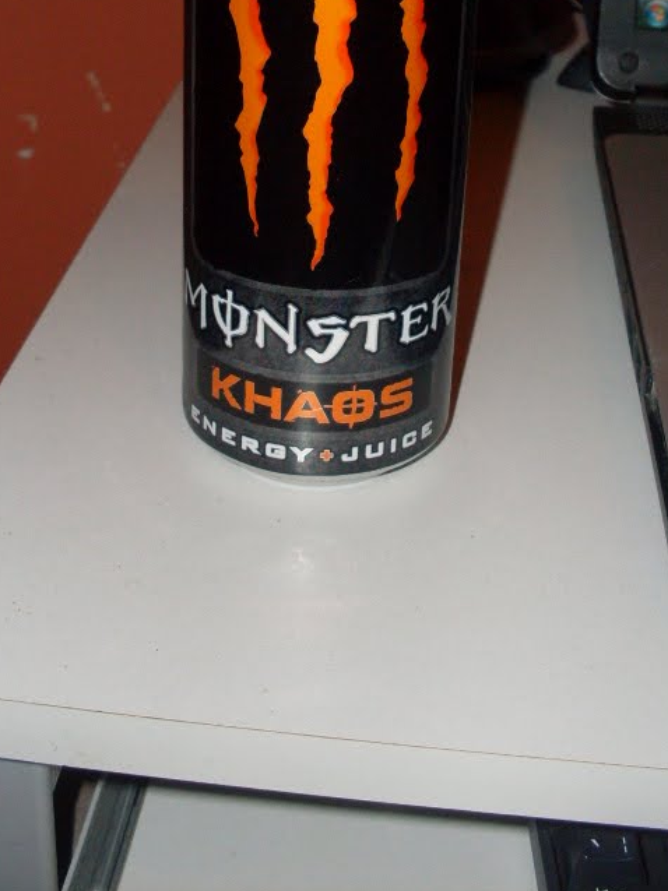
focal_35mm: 61
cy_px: 182
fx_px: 1571
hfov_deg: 24.0
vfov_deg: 30.9
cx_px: 326
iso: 100
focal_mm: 6.3
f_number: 2.8
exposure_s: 1/45
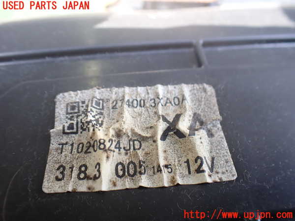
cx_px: 148
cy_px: 110
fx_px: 256
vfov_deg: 46.8
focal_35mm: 30
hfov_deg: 60.0
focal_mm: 5.4
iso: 160
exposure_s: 1/125
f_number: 2.3
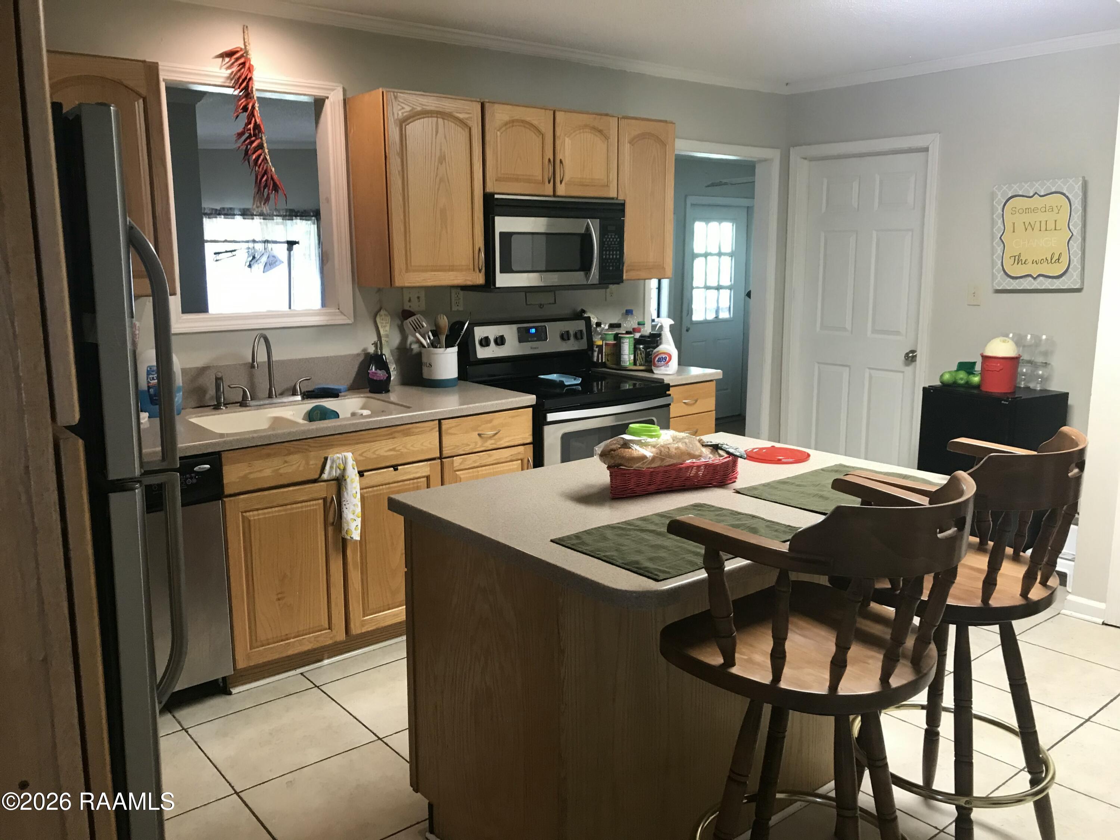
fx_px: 906
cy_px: 420
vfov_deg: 49.7
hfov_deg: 63.4
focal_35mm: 28
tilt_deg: -10.3
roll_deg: +0.4
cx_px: 560
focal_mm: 3.99
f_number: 1.8
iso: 50
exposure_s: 1/15
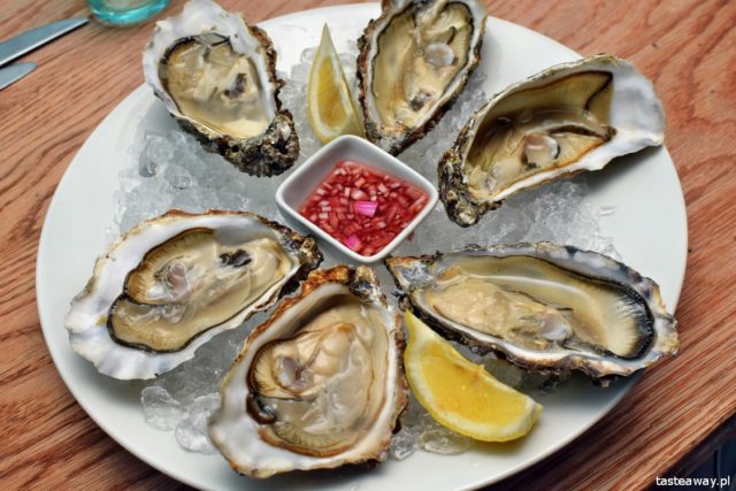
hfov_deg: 37.8
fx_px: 1074
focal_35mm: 52
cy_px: 246
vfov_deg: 25.8
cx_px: 368
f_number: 8
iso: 400
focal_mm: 35
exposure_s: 1/80
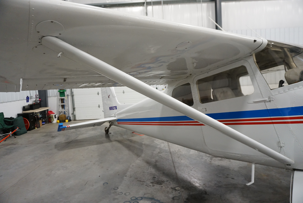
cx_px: 152
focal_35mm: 24
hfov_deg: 73.7
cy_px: 102
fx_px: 202
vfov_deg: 53.2
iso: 1250
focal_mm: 16
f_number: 3.5
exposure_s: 1/60
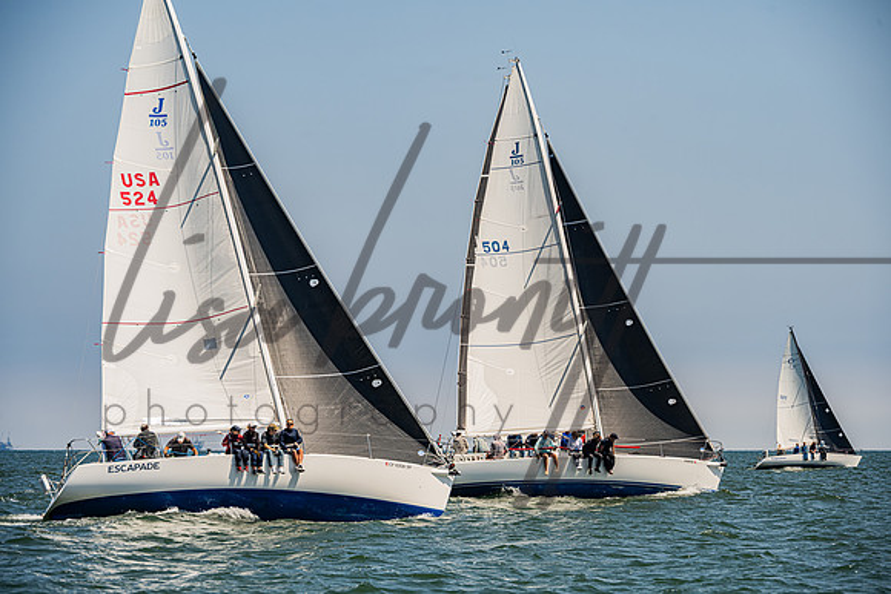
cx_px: 446
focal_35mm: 141
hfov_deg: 14.5
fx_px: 3494
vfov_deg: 9.7
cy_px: 297
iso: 400
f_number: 8
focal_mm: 140
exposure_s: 1/1250
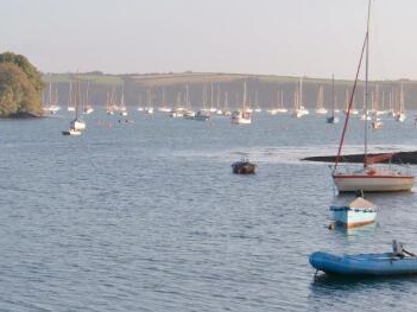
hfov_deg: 18.2
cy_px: 123
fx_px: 1301
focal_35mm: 108
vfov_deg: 13.7
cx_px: 197
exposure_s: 1/500
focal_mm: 11.6
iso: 64
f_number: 4.4
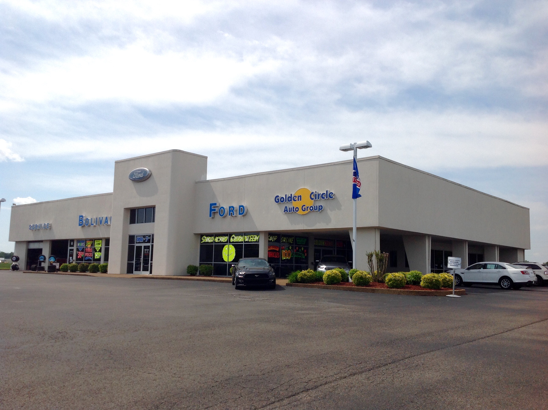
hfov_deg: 52.7
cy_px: 205
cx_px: 274
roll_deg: -1.2
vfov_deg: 40.6
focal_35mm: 35
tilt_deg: +6.0
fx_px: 553
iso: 50
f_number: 2.4
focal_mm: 4.28
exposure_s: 1/2747
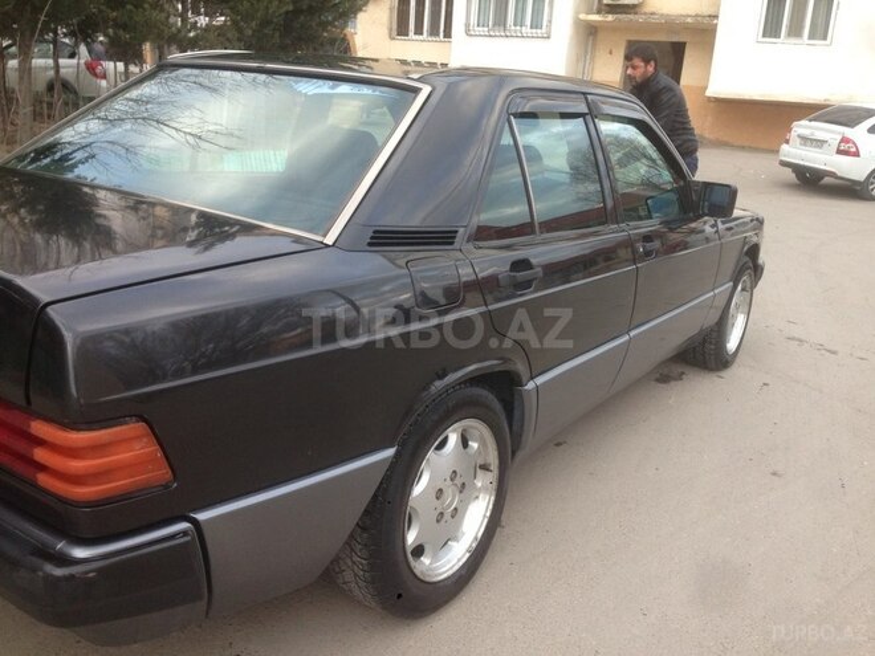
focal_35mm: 33
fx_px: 834
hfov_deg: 55.4
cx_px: 438
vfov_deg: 42.9
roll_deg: -4.2
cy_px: 328
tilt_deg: -16.4
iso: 64
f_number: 2.4
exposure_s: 1/100
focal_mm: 4.12
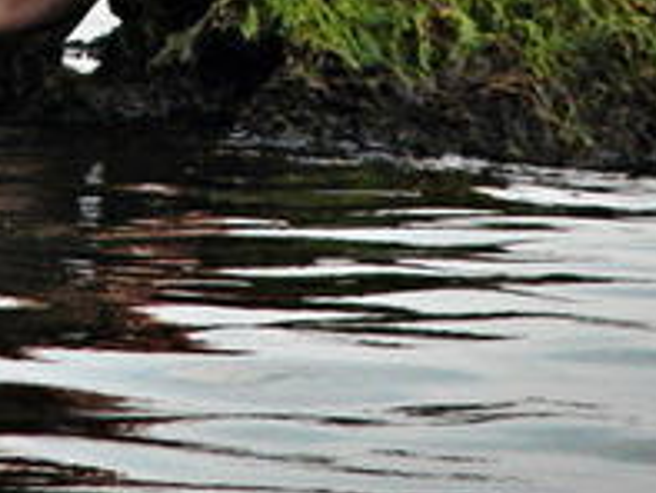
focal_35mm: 1276
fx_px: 24196
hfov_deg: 1.6
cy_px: -478
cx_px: 103
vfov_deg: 1.2
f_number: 4.7
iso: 100
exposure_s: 1/209
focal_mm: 71.2
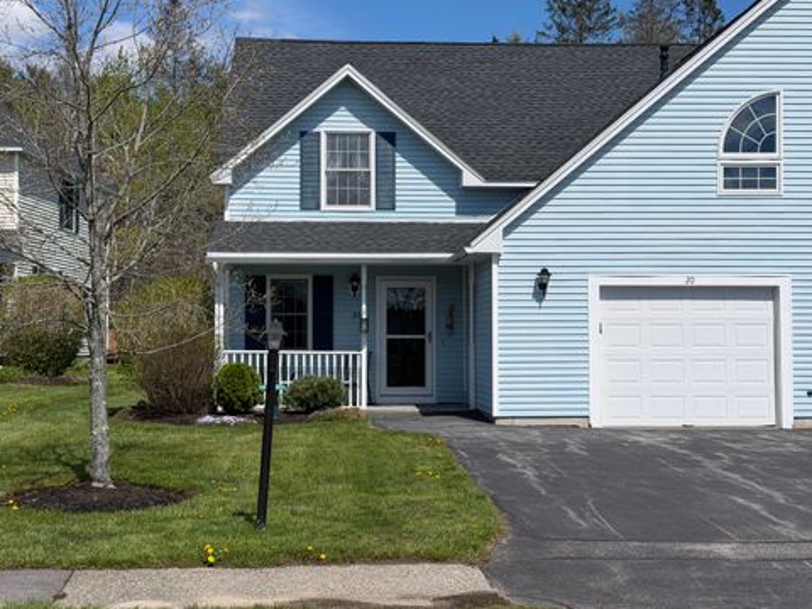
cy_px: 295
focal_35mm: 50
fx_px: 1173
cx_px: 404
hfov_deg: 38.2
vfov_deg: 29.1
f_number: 1.78
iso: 64
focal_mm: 6.76
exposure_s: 1/7874
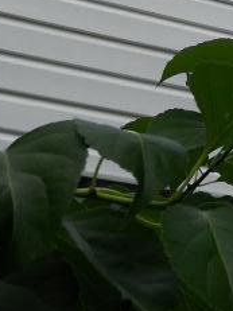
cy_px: -82
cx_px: 238
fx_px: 1114
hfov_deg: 11.8
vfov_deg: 15.2
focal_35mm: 124
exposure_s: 1/400
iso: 80
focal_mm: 5
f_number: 5.4
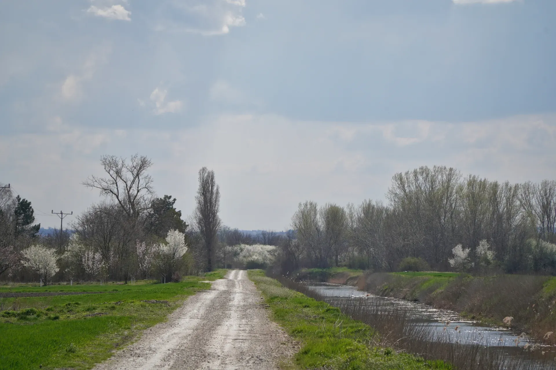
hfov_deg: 13.0
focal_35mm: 158
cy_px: 185
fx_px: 2432
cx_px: 278
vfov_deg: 8.7
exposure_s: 1/200
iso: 100
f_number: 13
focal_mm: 105
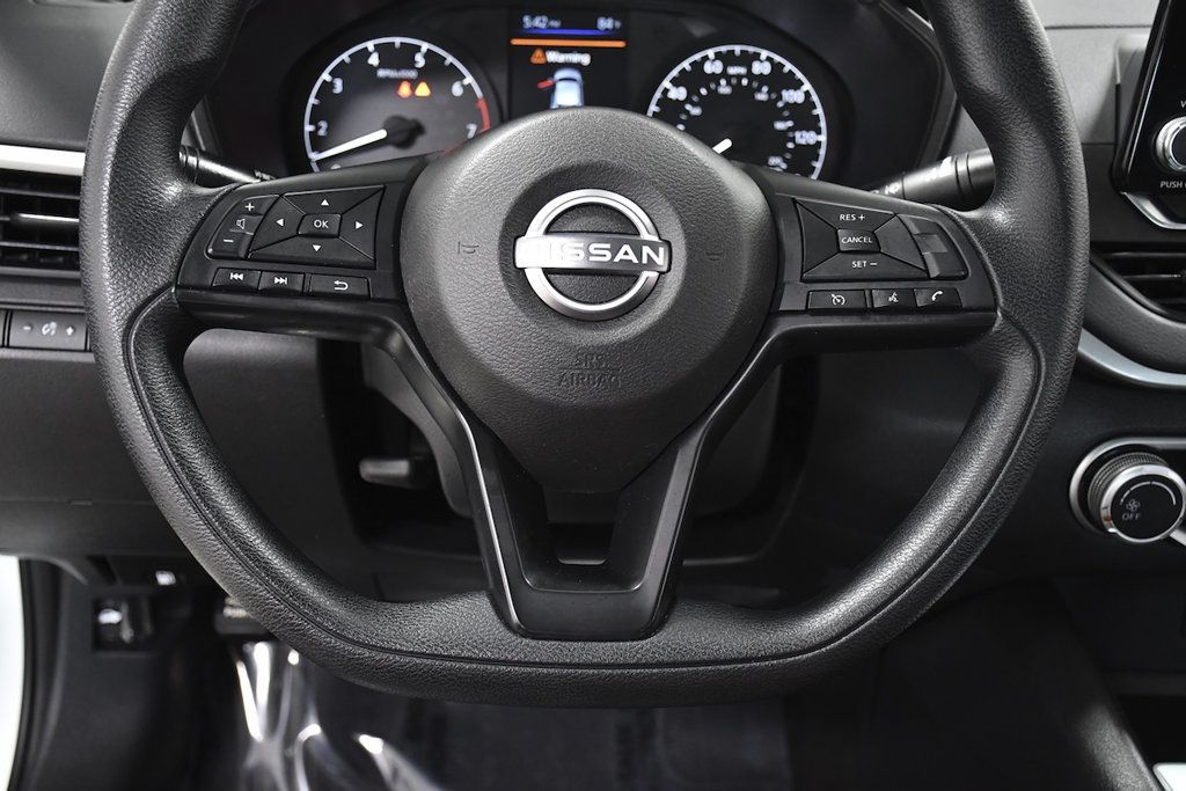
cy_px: 396
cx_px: 593
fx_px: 1483
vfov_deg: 29.9
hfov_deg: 43.6
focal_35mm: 45
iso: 2500
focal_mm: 30
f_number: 4.5
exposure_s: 1/100
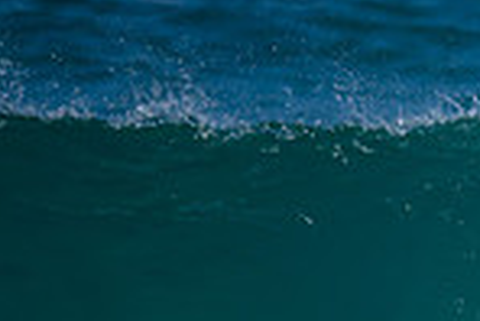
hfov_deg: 0.5
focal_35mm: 4301
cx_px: 1237
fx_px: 57402
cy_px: 352
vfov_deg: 0.3
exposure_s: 1/2000
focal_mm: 800
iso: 220
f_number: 6.3
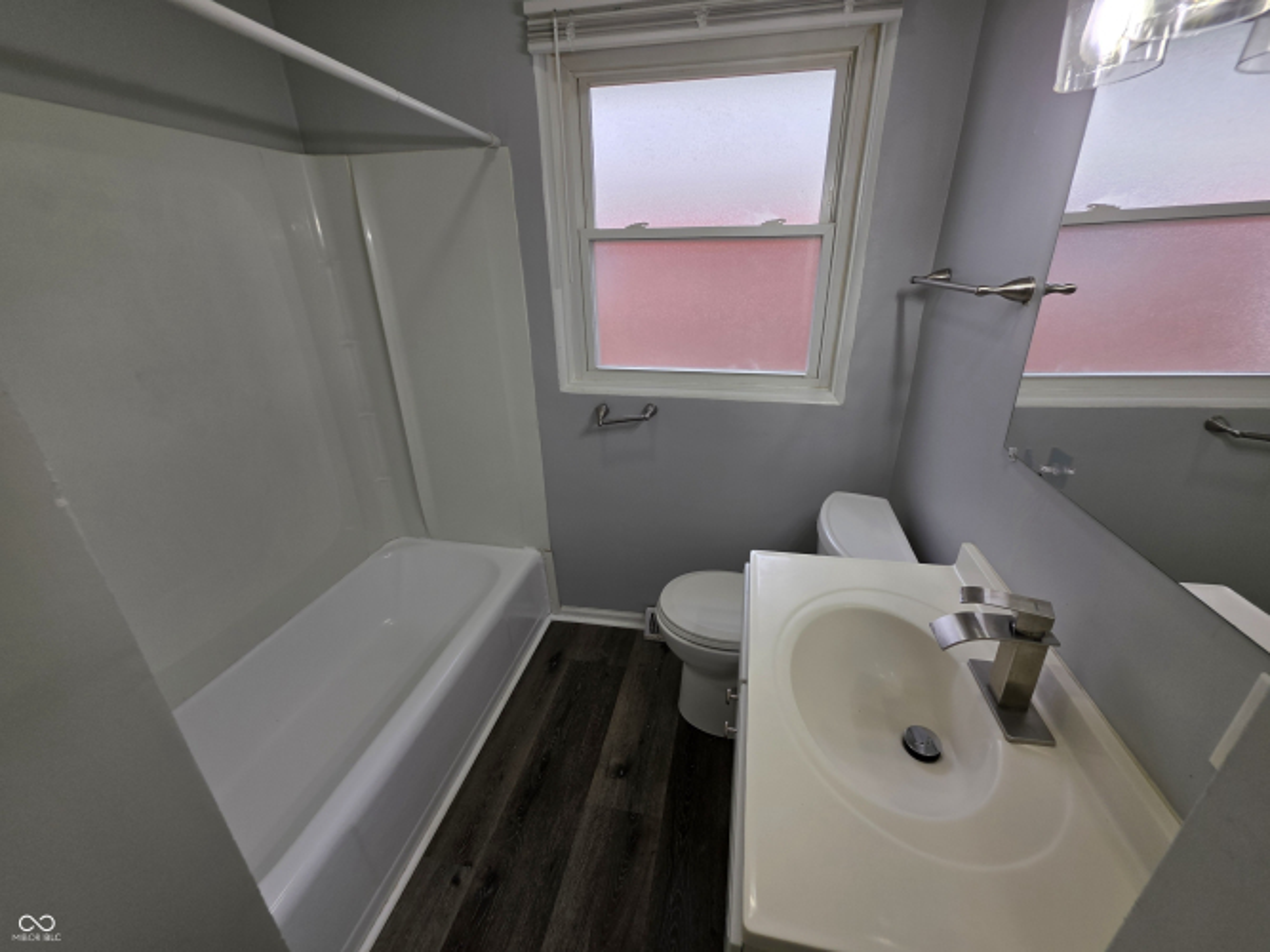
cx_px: 635
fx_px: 477
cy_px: 476
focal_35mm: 13
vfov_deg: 89.9
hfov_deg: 106.2
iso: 40
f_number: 1.9
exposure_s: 1/120
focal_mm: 2.2
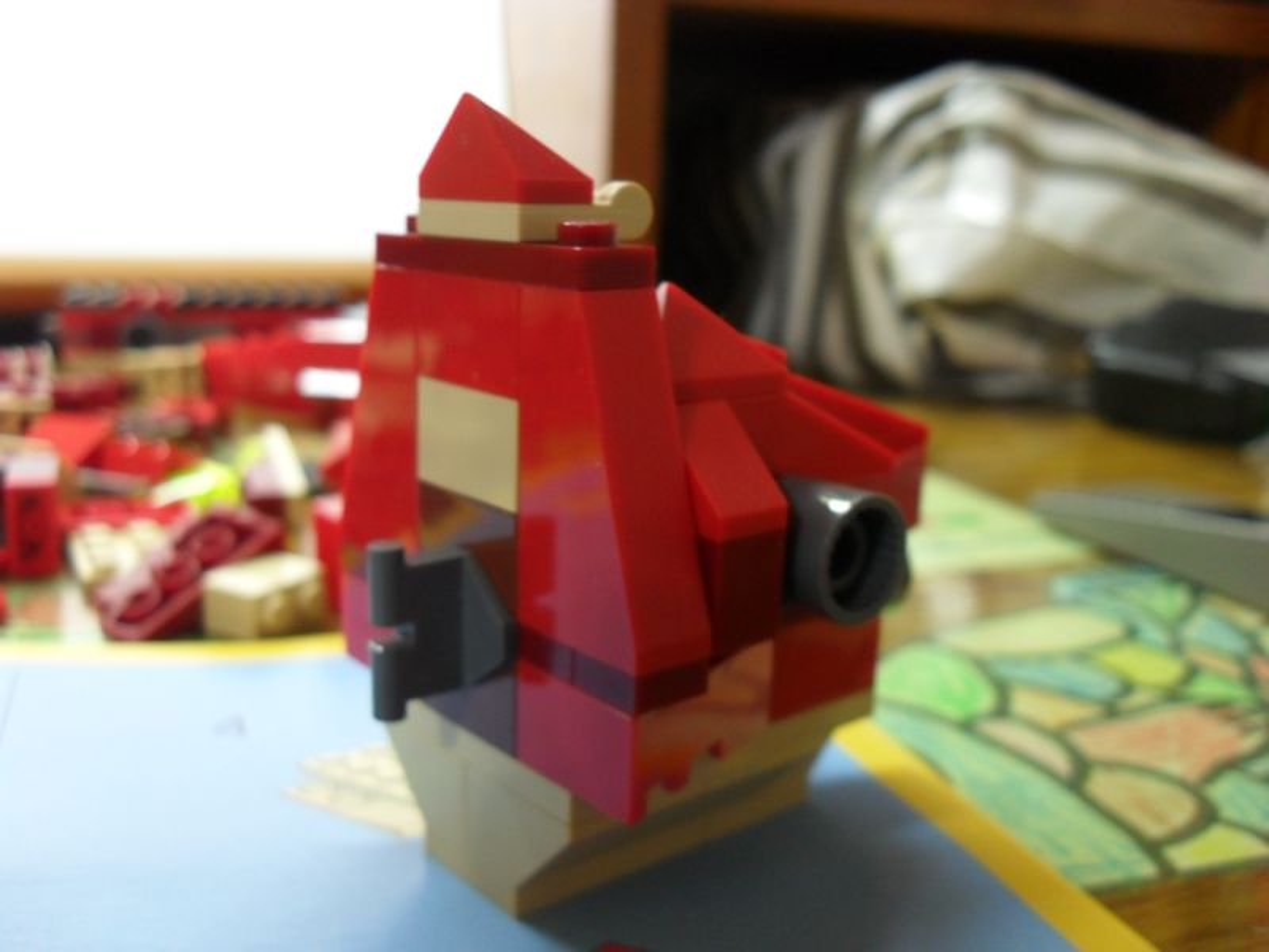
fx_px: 1283
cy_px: 476
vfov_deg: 40.7
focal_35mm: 35
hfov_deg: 52.6
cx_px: 634
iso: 200
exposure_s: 1/15
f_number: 2.8
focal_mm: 6.2
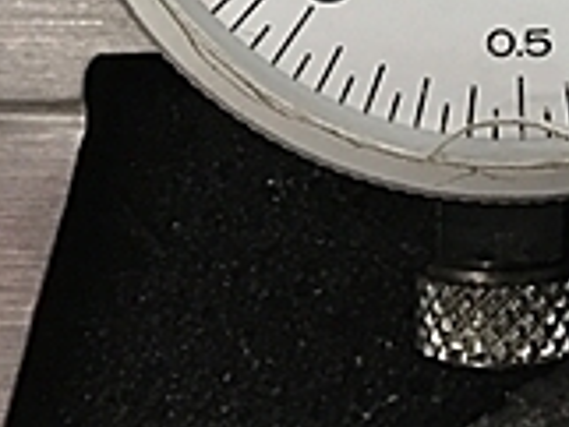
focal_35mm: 115
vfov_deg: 12.0
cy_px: -293
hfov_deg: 16.8
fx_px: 1892
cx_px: 551
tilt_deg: -88.4
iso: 80
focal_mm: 4.15
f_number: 2.2
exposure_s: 1/30
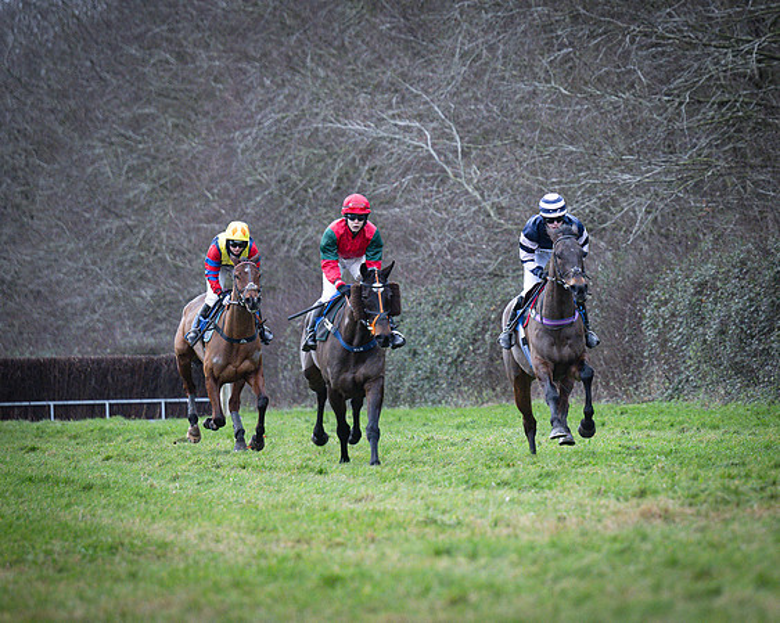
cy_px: 205
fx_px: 8782
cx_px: 599
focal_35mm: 381
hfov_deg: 5.1
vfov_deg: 4.1
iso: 800
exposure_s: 1/1600
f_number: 2.8
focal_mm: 150
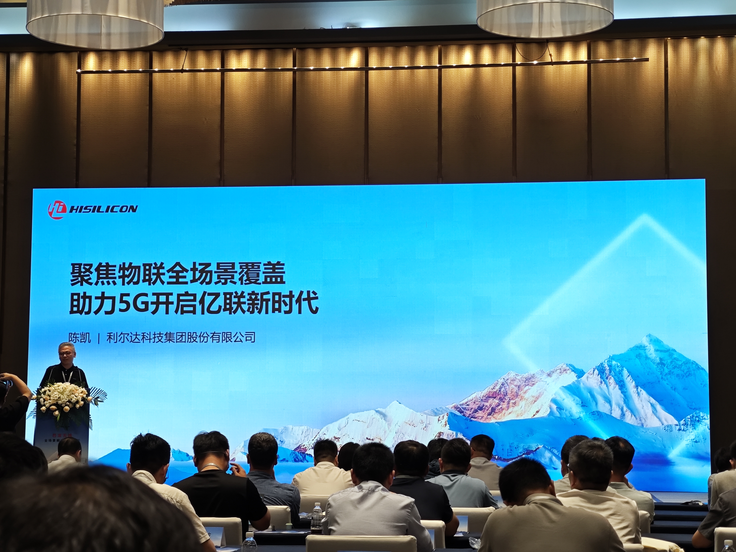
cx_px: 368
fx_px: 1595
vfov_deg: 19.6
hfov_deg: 26.0
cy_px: 276
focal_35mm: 75
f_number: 2
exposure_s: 1/100
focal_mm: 9
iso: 800
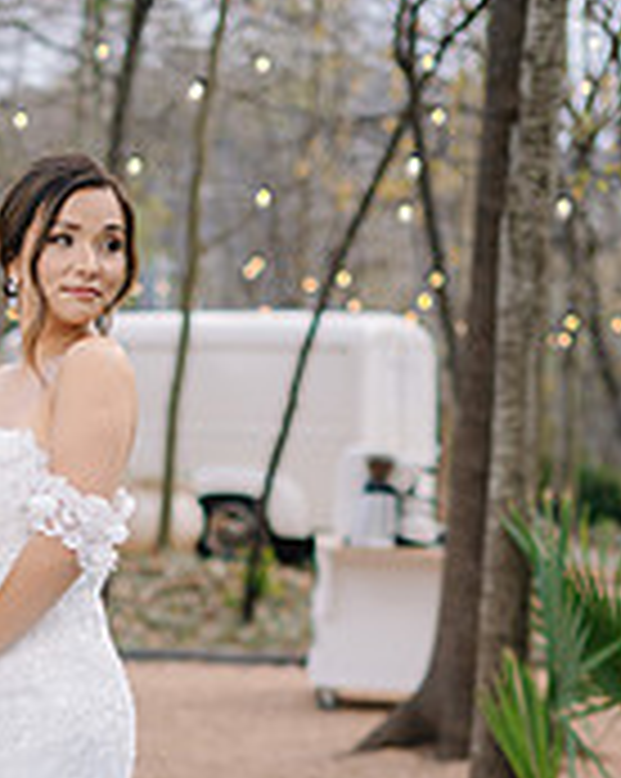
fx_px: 2808
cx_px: 54
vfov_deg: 15.4
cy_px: 863
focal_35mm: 122
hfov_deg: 12.5
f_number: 2
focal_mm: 50
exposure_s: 1/200
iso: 50
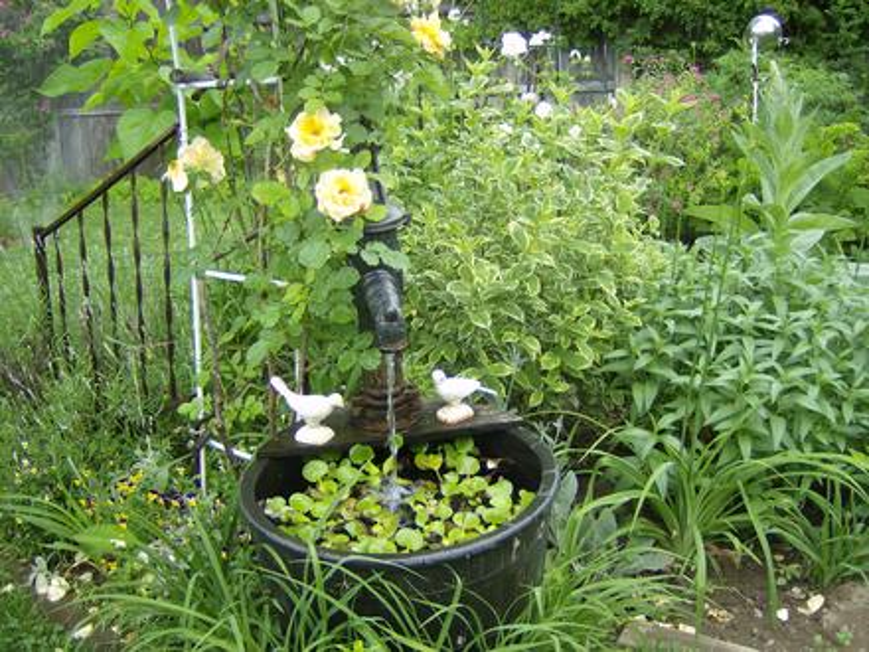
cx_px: 434
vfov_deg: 39.7
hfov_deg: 51.4
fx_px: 904
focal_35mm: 36
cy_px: 326
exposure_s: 1/119
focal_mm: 6
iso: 100
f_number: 2.8
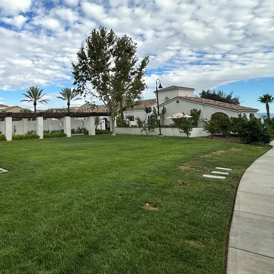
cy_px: 97
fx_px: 224
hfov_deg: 57.4
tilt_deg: +7.0
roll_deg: +1.0
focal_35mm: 25
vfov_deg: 61.7
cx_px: 49
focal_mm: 2.22
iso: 50
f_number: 2.2
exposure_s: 1/1618
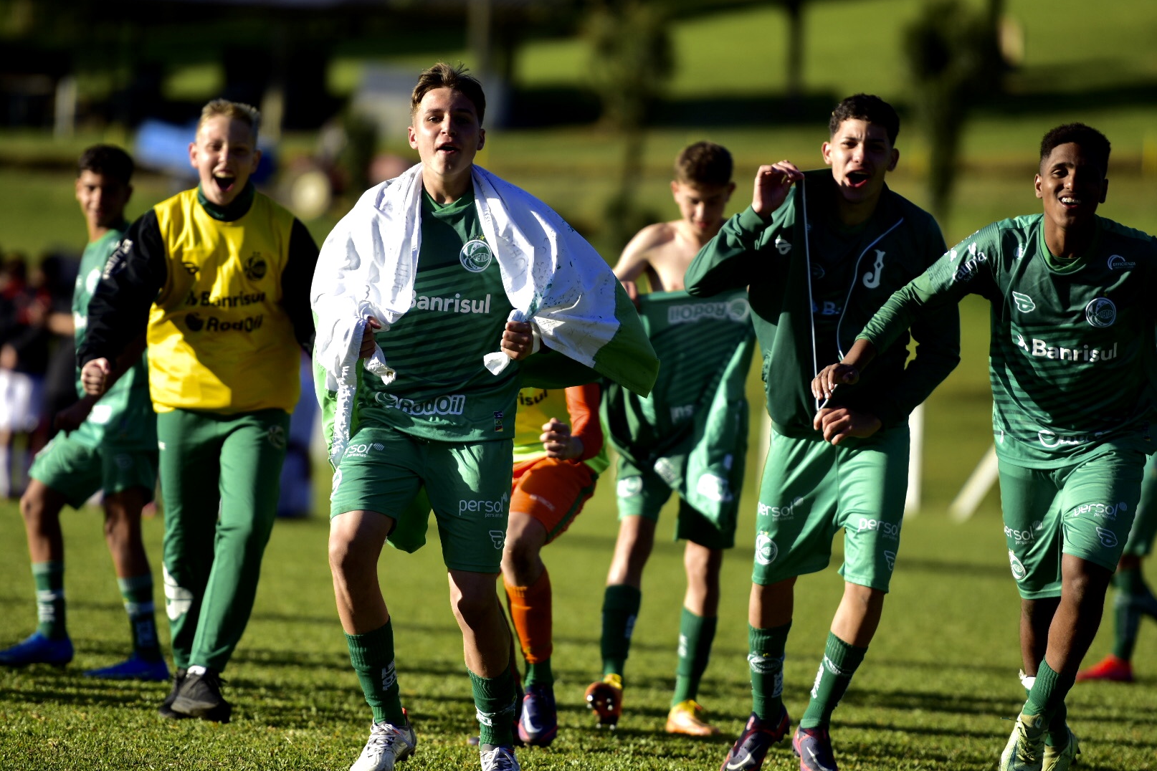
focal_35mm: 294
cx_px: 580
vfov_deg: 4.7
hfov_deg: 7.0
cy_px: 386
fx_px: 9432
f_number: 2.8
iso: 160
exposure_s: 1/1600
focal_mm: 195
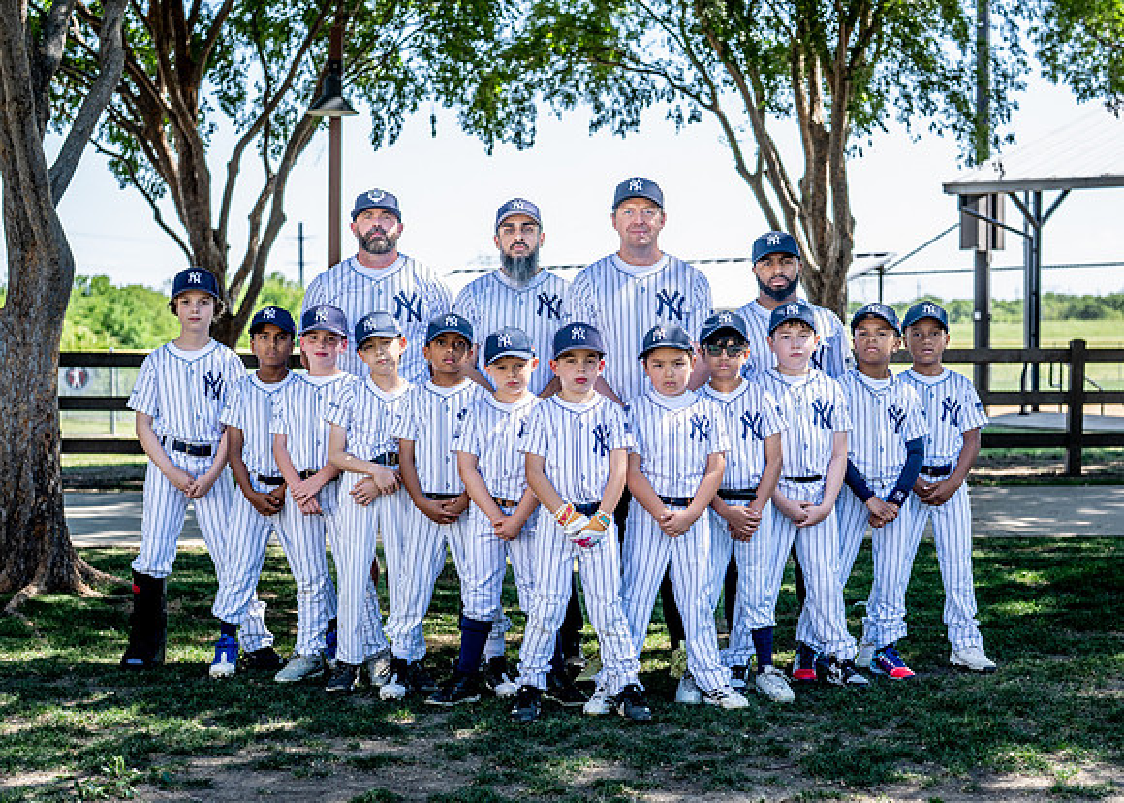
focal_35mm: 67
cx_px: 587
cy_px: 459
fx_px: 2137
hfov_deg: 29.5
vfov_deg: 21.2
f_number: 2.8
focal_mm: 50
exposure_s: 1/400
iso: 100
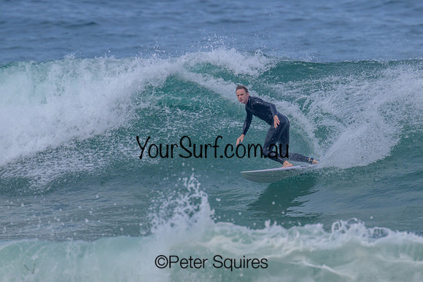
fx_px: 12653
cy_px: 105
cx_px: 284
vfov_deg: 1.3
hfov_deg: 1.9
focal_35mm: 1077
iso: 720
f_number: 11
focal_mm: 800
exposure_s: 1/2000
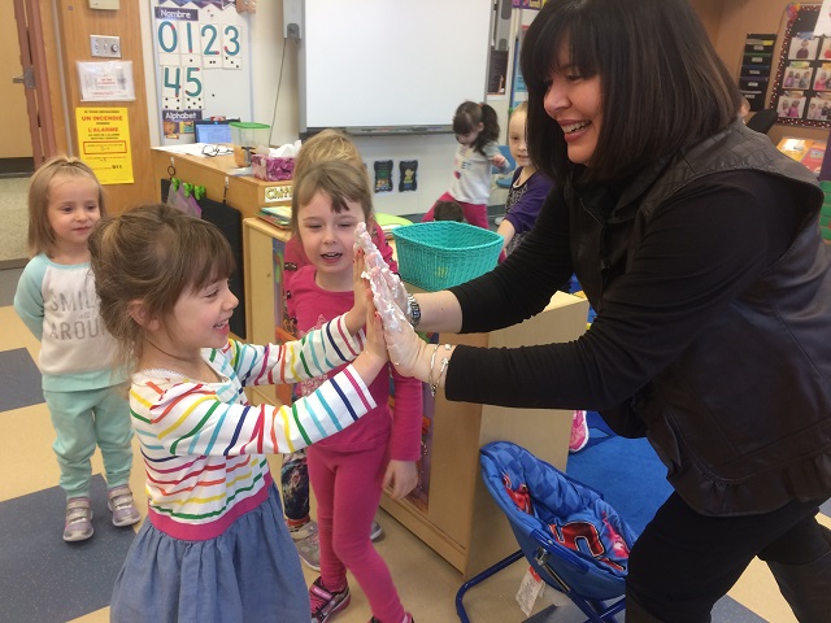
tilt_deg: -17.2
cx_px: 416
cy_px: 312
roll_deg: -3.0
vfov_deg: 48.2
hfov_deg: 61.7
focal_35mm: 29
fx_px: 696
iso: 40
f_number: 2.2
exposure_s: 1/30
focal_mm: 4.15
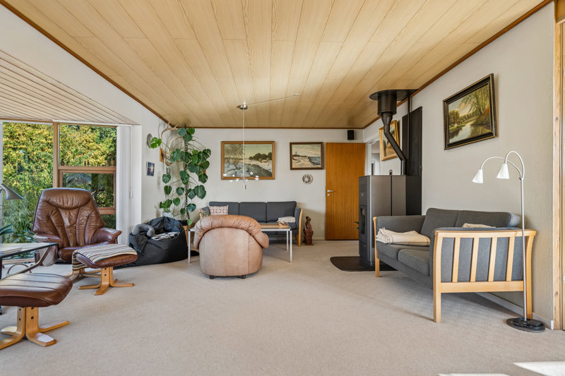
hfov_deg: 86.9
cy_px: 188
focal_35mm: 19
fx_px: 298
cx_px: 282
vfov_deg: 64.5
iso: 400
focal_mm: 19
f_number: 5
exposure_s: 1/160
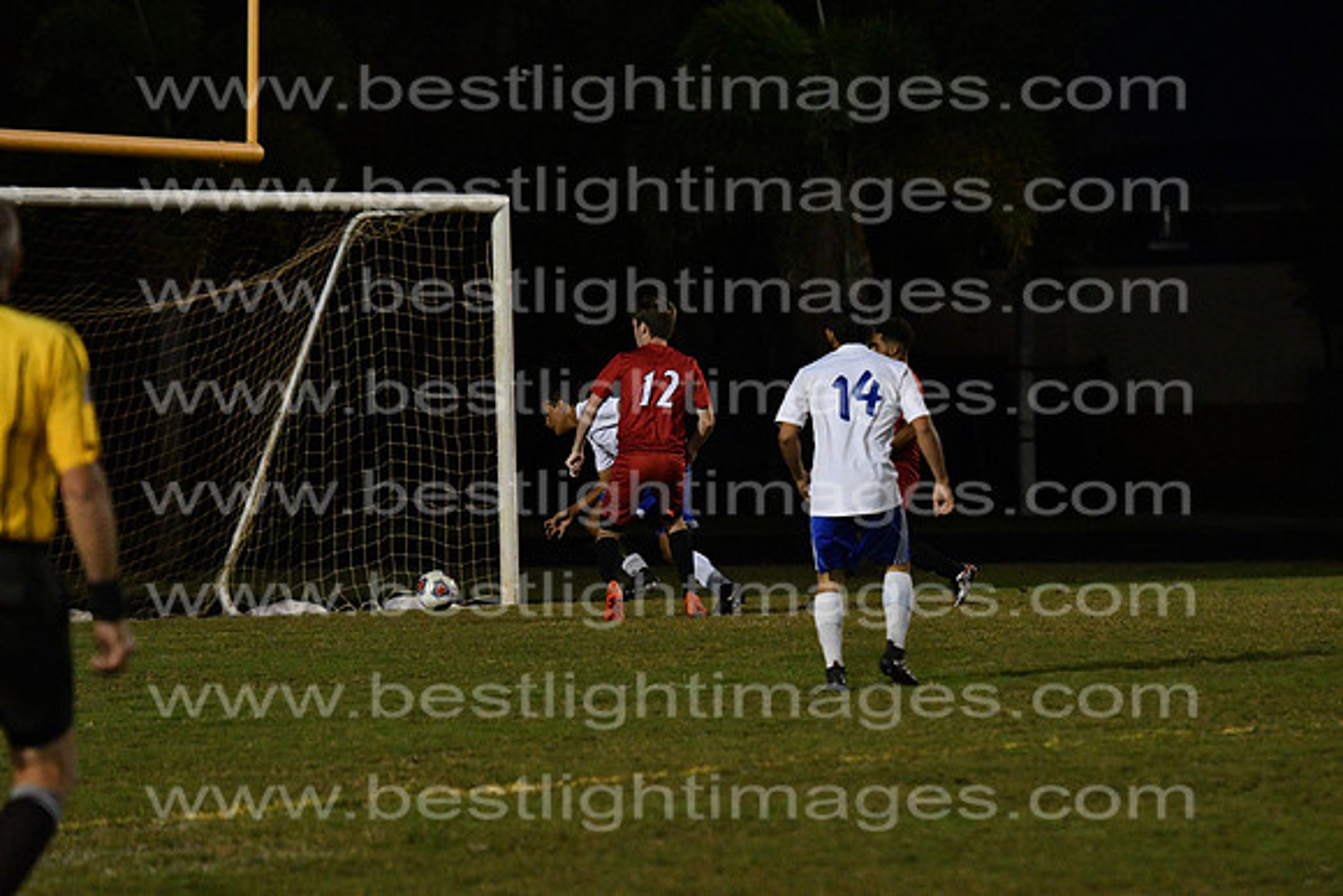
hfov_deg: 9.5
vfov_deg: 6.3
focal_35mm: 218
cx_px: 672
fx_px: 8115
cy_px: 448
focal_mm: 145
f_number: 4
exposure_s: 1/1250
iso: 6400
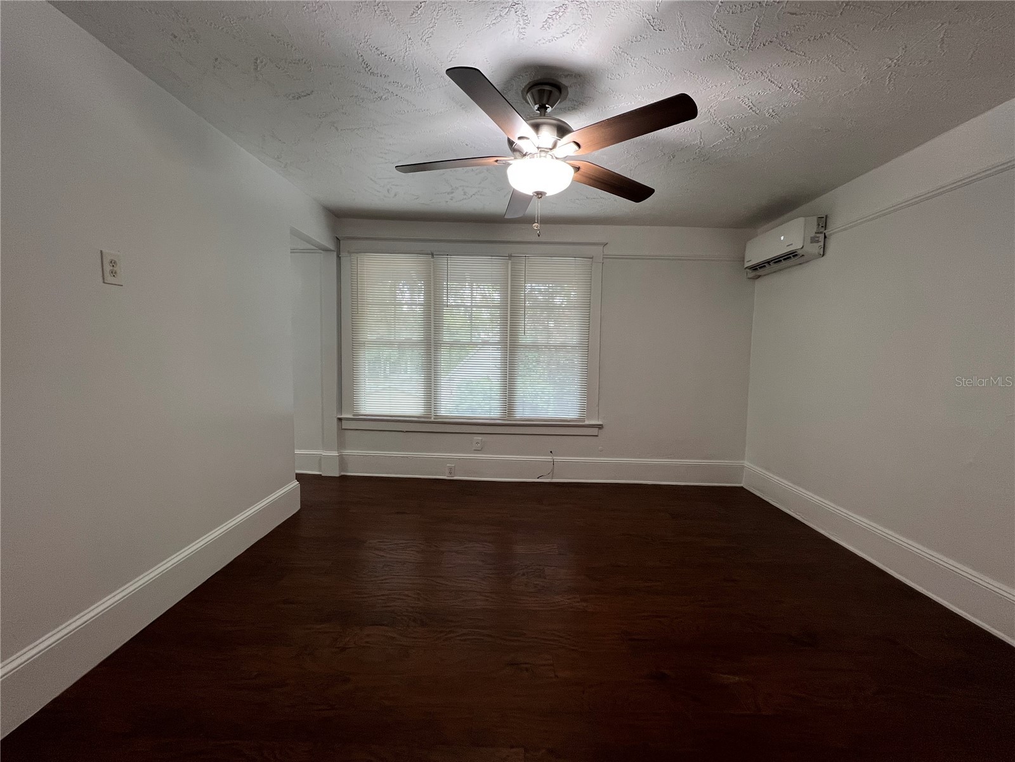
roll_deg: -1.3
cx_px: 508
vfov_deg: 89.9
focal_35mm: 13
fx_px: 381
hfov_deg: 106.2
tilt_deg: -4.0
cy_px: 381
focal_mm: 1.57
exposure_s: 1/60
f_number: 1.8
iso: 160
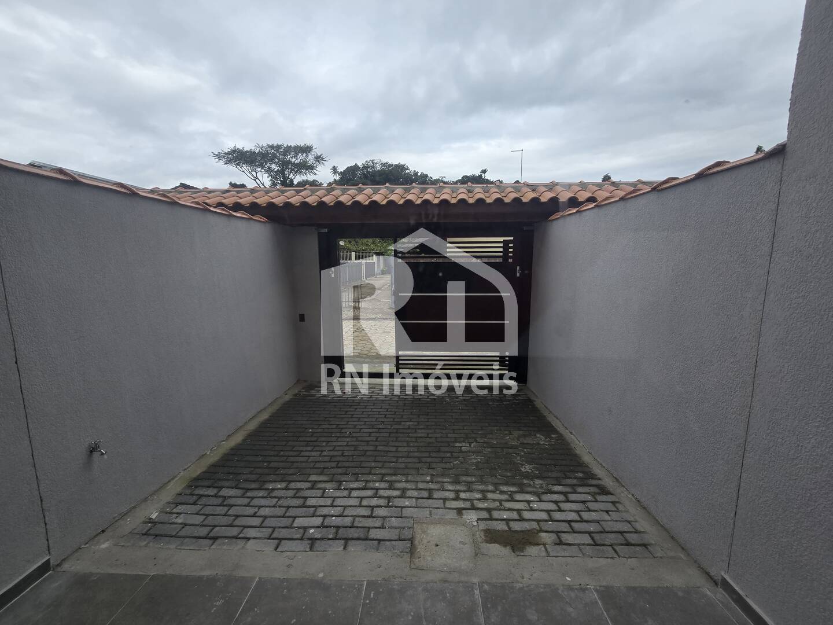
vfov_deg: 89.9
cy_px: 312
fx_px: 313
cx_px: 416
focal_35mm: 13
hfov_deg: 106.2
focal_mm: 2.2
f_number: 2.2
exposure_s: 1/1073
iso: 50
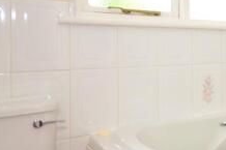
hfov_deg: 34.3
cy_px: 46
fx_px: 311
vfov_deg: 27.0
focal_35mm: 50
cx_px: 252
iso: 200
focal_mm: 11
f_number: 5
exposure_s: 1/50
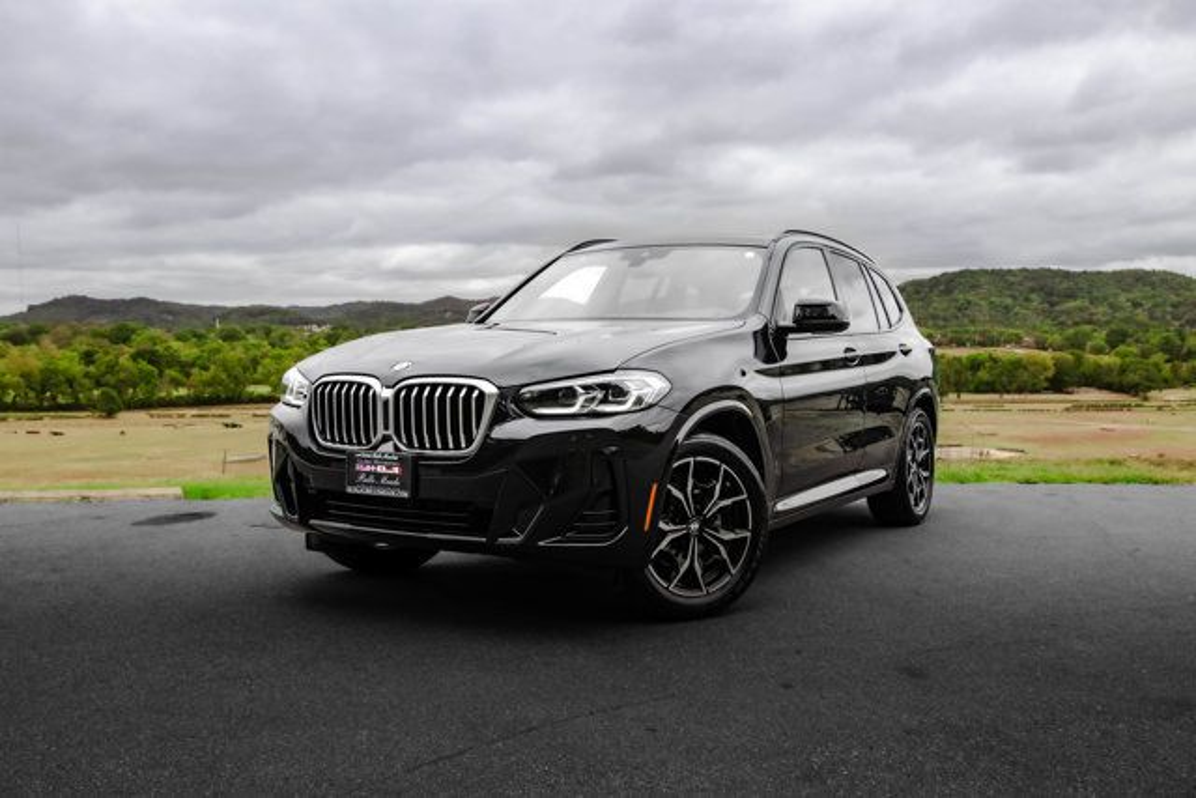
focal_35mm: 34
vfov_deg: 38.7
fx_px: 1135
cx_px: 598
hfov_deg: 55.6
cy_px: 399
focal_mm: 34
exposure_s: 1/640
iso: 640
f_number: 9
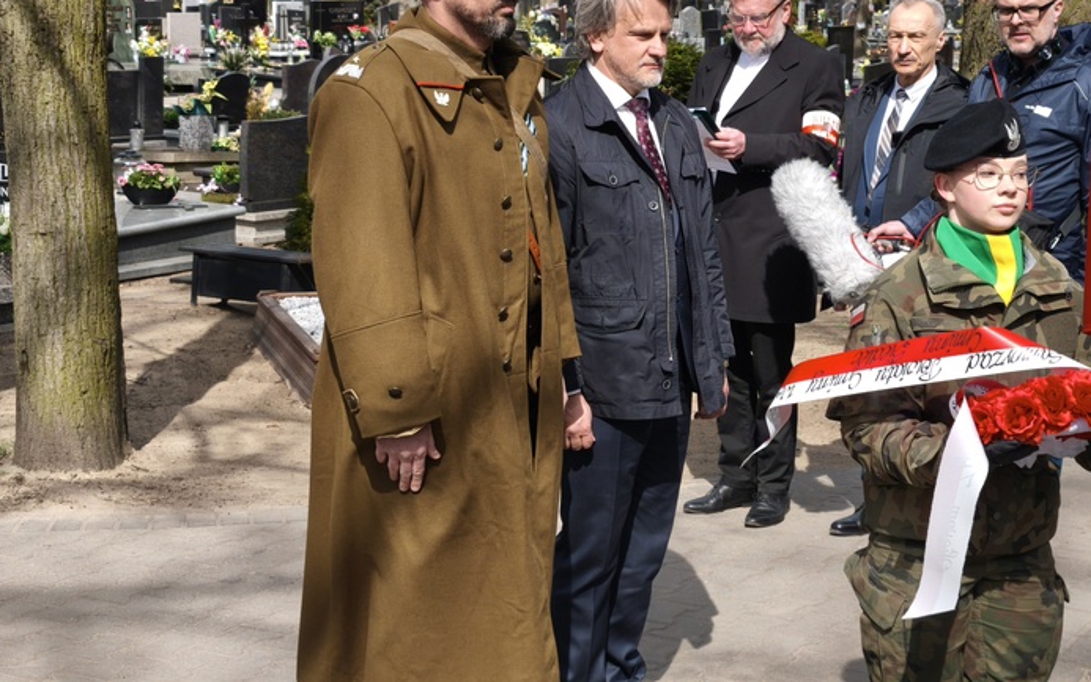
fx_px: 2141
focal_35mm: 72
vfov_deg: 18.1
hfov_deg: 28.4
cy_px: 255
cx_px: 735
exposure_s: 1/1332
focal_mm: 6.57
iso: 50
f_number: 1.6
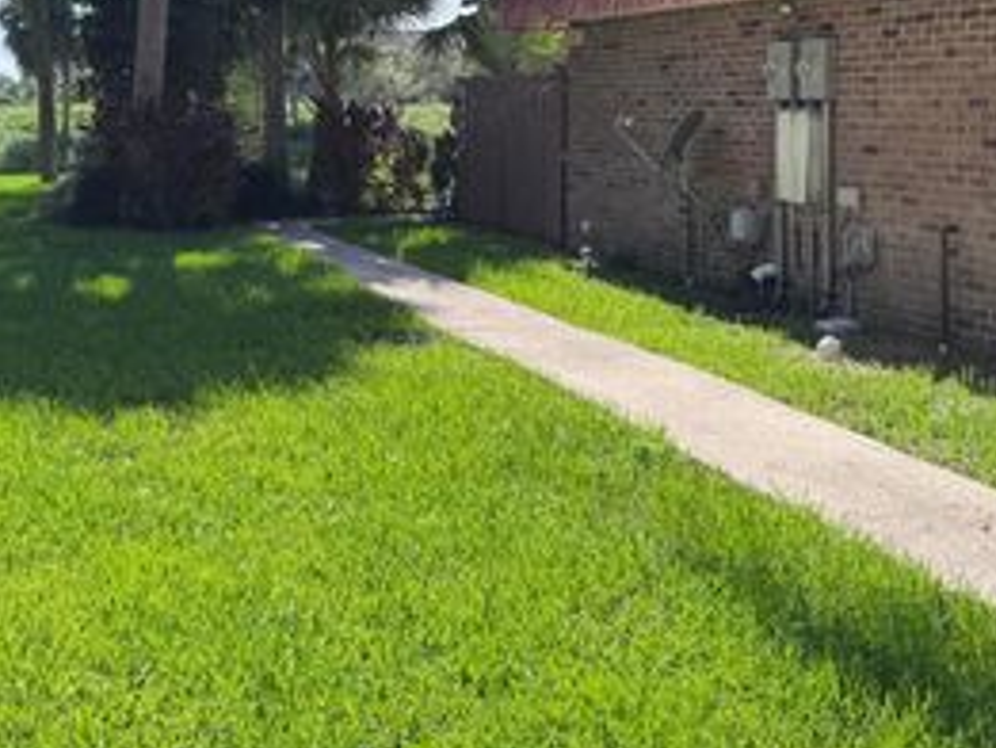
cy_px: 139
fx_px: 1324
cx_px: 458
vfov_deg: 30.7
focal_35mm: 46
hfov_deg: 41.2
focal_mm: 6.76
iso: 80
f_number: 1.78
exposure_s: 1/1980
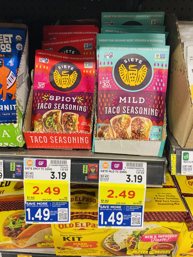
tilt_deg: -30.6
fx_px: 193
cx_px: 96
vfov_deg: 67.3
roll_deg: +1.1
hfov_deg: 53.1
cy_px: 128
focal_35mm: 26
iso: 320
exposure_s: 1/60
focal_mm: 4.2
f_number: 1.6
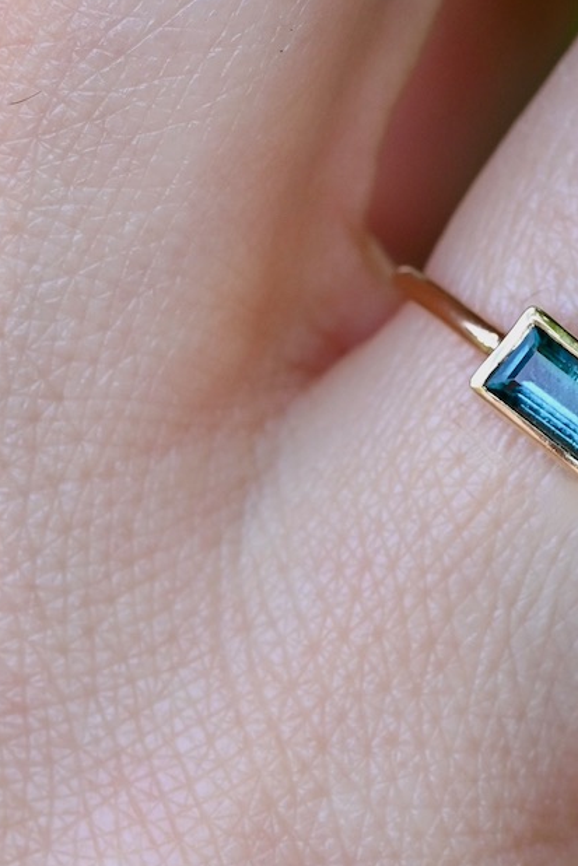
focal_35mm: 155
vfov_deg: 13.2
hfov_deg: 8.8
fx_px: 3731
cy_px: 469
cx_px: 548
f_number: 13
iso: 800
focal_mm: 50
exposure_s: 1/40
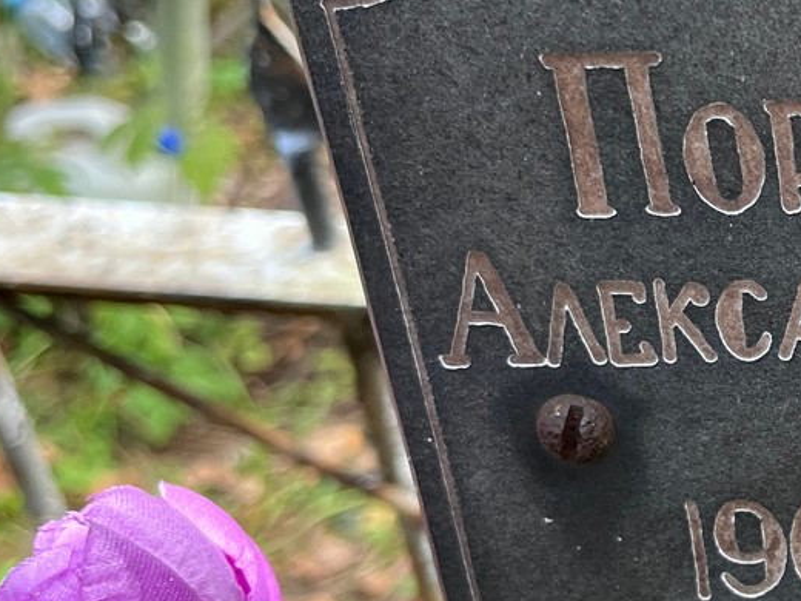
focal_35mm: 72
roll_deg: +1.6
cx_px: 964
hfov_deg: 24.5
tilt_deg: -29.7
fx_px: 1666
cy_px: 314
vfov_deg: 20.4
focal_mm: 5.1
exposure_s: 1/121
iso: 100
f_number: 1.6
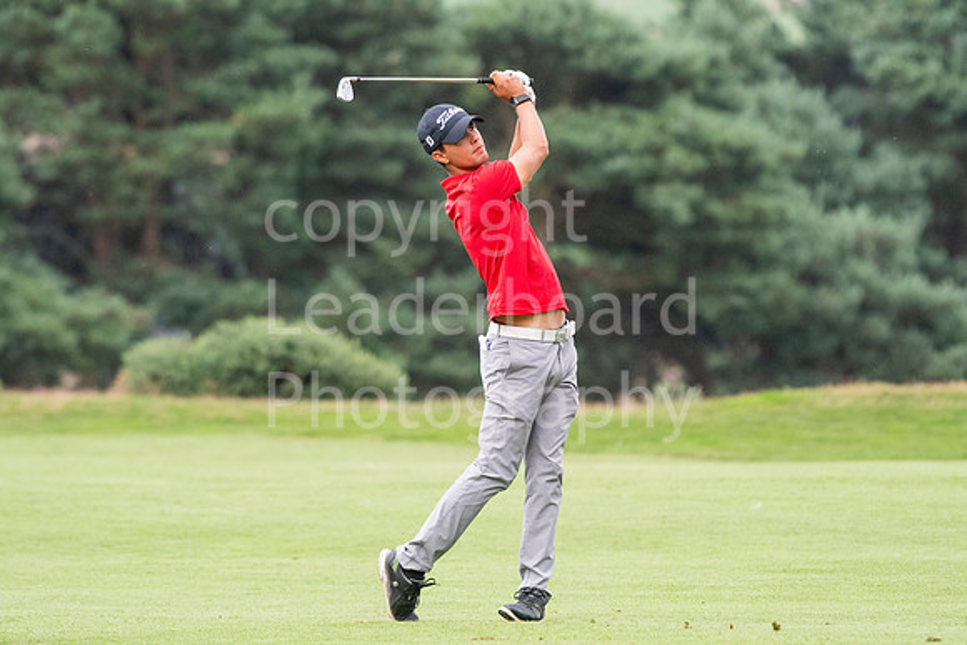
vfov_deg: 2.5
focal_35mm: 540
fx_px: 14508
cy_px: 322
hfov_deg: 3.8
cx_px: 484
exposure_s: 1/1250
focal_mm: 360
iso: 2000
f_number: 5.6
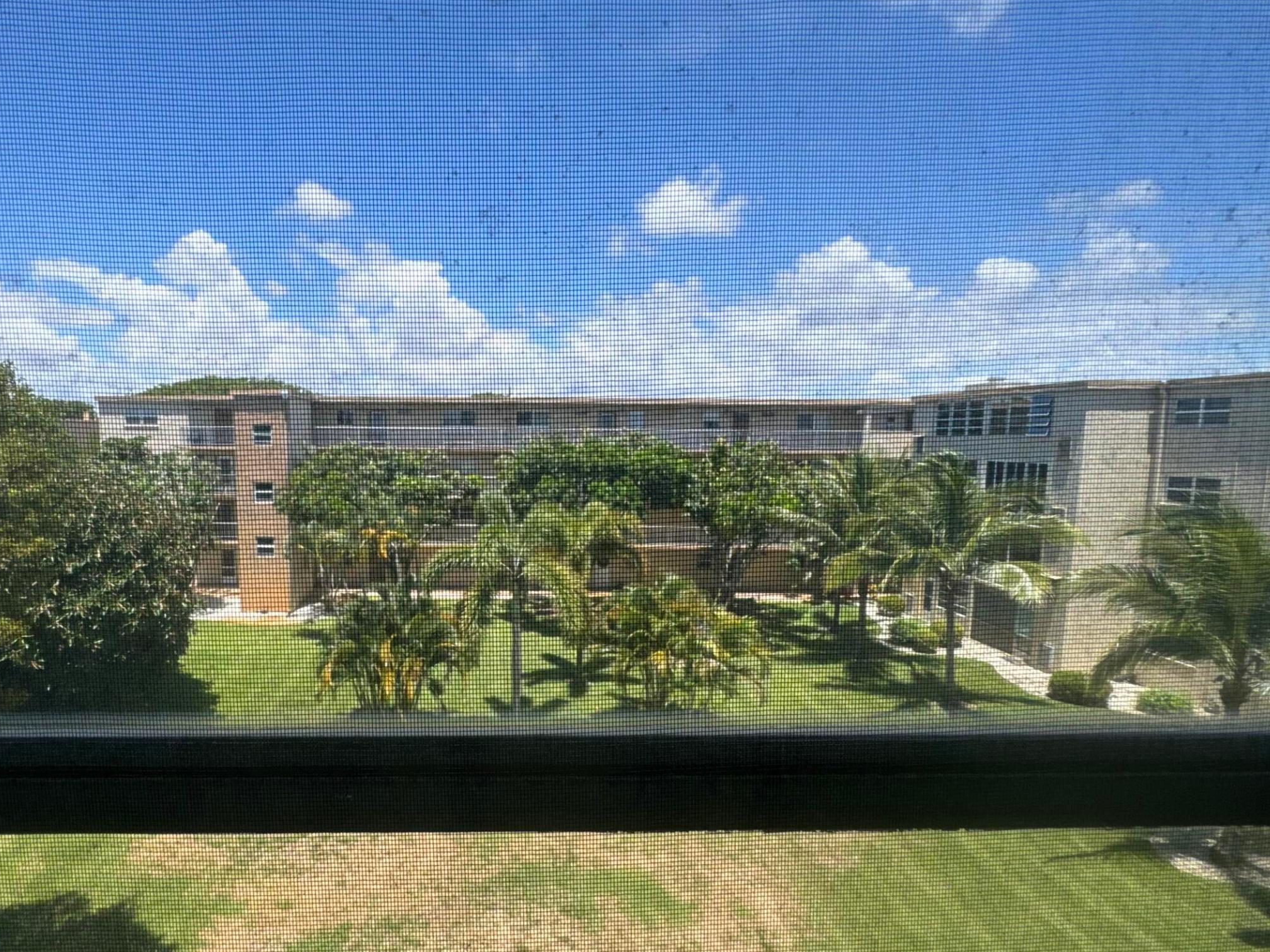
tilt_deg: -8.4
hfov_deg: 80.0
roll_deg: -0.6
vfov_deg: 65.9
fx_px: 734
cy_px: 518
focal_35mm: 20
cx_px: 464
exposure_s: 1/1094
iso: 50
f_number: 2.2
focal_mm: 2.22
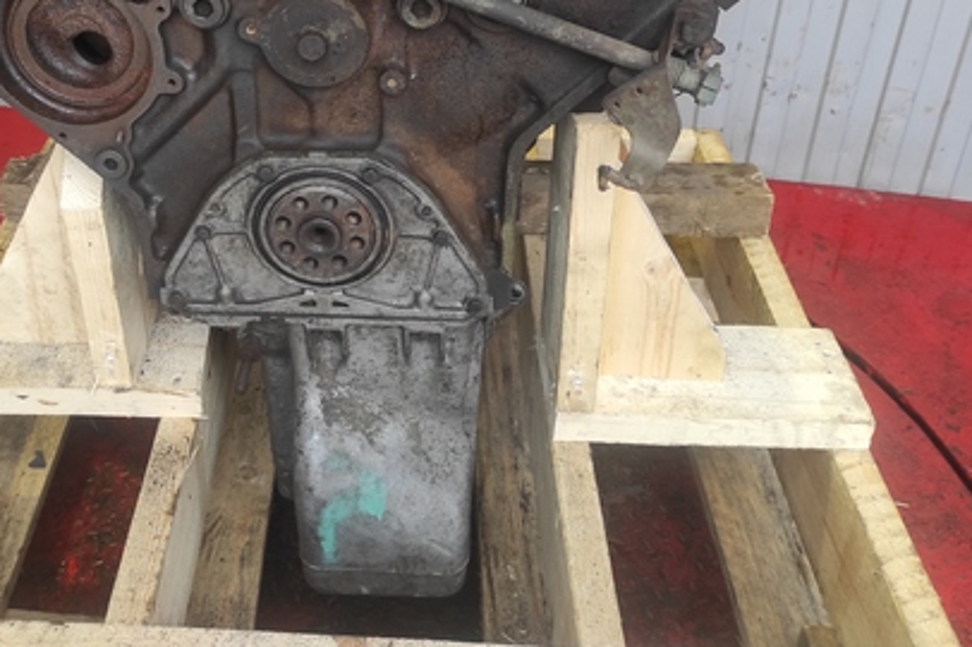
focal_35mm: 41
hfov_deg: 46.9
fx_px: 1106
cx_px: 350
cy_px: 85
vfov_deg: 31.3
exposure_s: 1/50
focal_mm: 5.43
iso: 236
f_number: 1.89
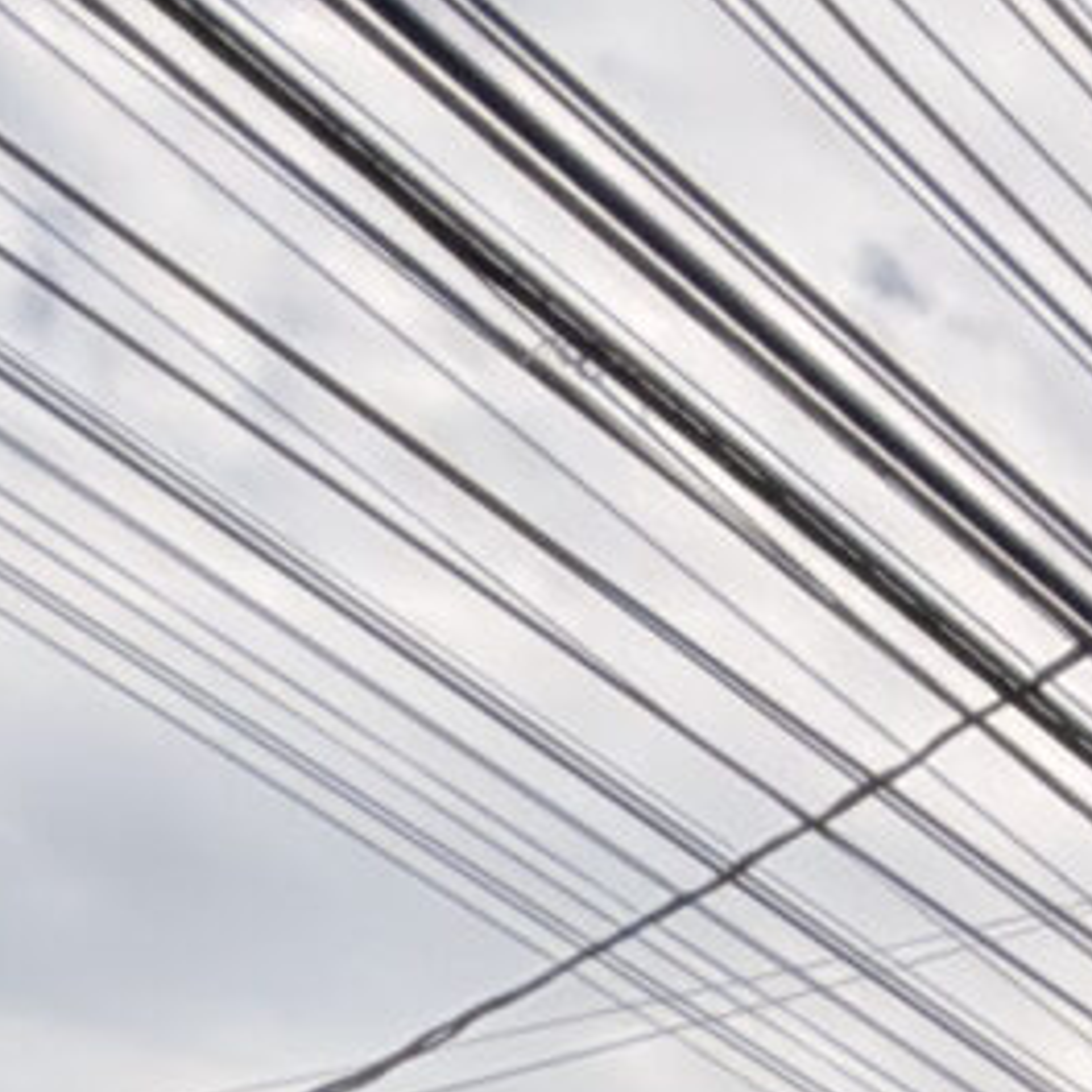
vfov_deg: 9.5
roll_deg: -0.7
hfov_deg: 12.6
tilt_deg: -8.1
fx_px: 4283
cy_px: 3690
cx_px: 2238
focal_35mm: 120
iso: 25
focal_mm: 2.22
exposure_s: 1/1285
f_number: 2.2
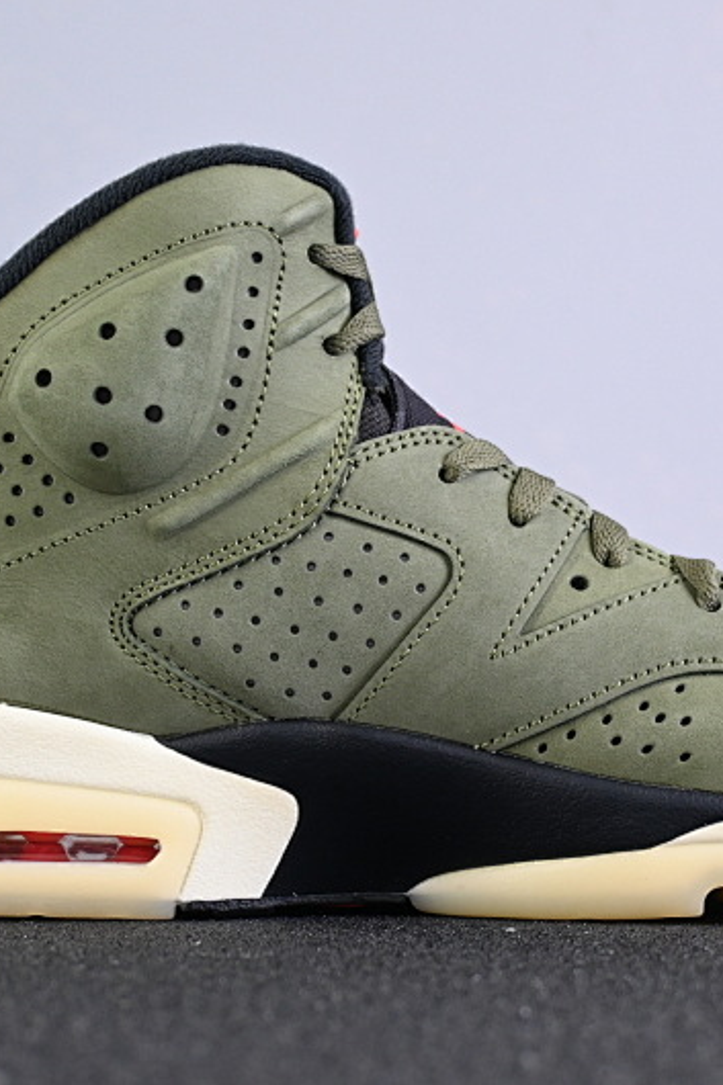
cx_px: 432
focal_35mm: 84
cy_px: 541
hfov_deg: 16.3
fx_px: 2525
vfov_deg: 24.3
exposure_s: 1/125
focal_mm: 37
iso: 800
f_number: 5.3
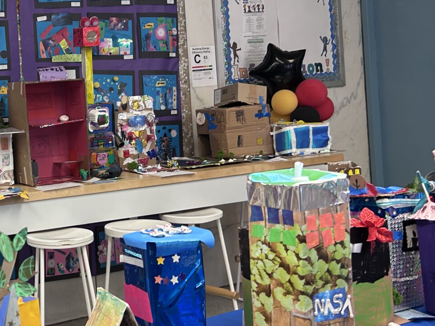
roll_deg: +4.8
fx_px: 691
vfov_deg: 26.5
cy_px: 136
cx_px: -24
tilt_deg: -2.1
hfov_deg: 31.6
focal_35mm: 55
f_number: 1.5
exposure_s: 1/120
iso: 80
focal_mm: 5.7
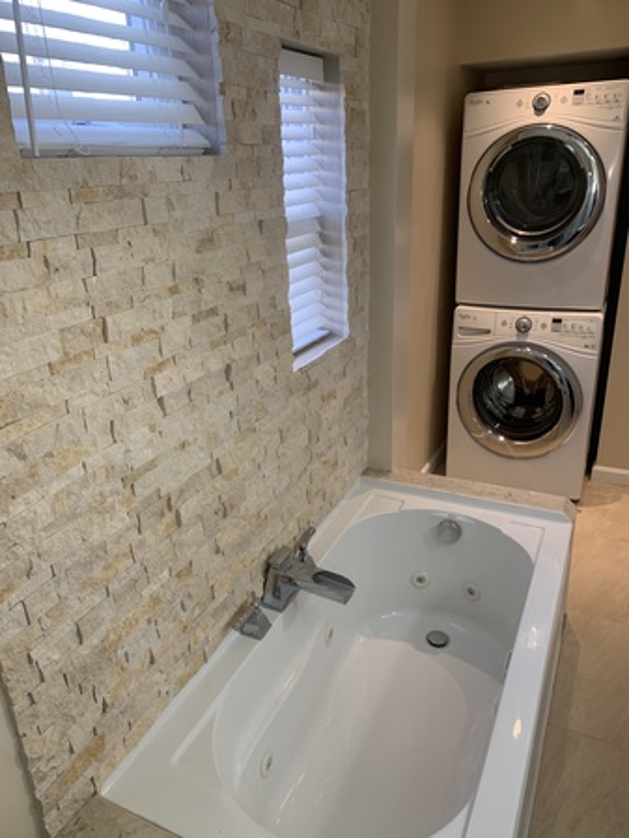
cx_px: 314
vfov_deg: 67.3
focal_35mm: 26
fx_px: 630
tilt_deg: -21.3
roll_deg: +2.1
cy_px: 419
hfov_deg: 53.1
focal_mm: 4.25
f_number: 1.8
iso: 50
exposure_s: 1/60
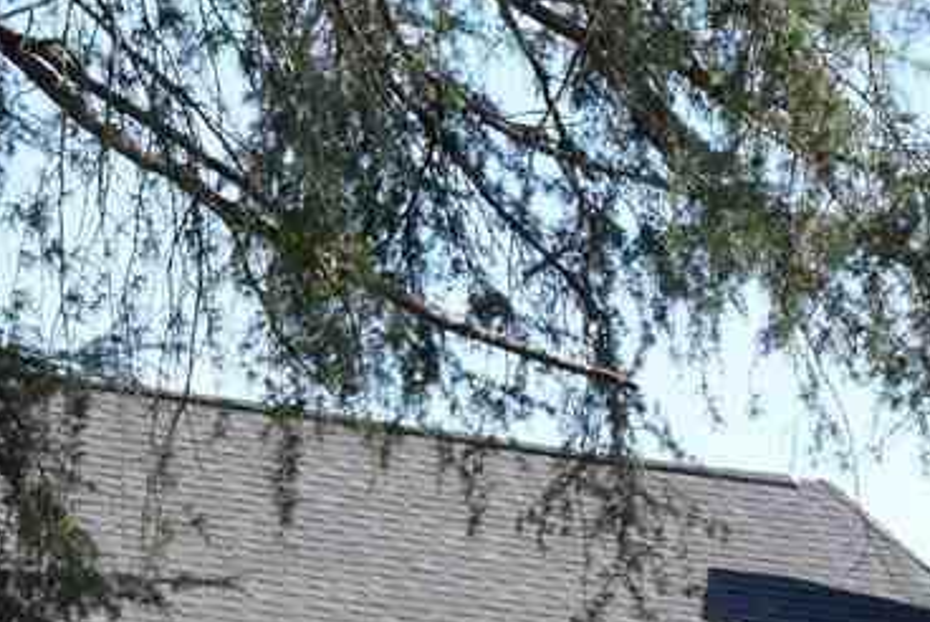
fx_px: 5119
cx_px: 303
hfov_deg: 10.4
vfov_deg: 6.9
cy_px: 785
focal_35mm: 198
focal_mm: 38
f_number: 8
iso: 280
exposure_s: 1/250
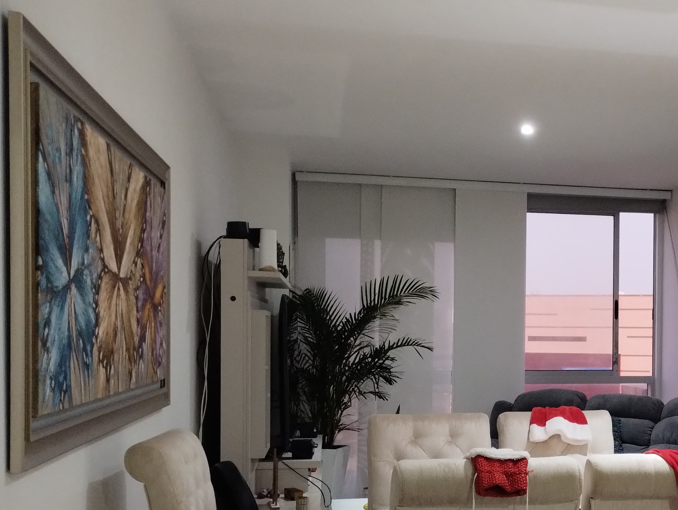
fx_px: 941
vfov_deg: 30.0
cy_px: 362
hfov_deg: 37.7
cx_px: 575
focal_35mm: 48
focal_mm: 4.27
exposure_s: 1/20
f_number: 1.8
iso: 1525
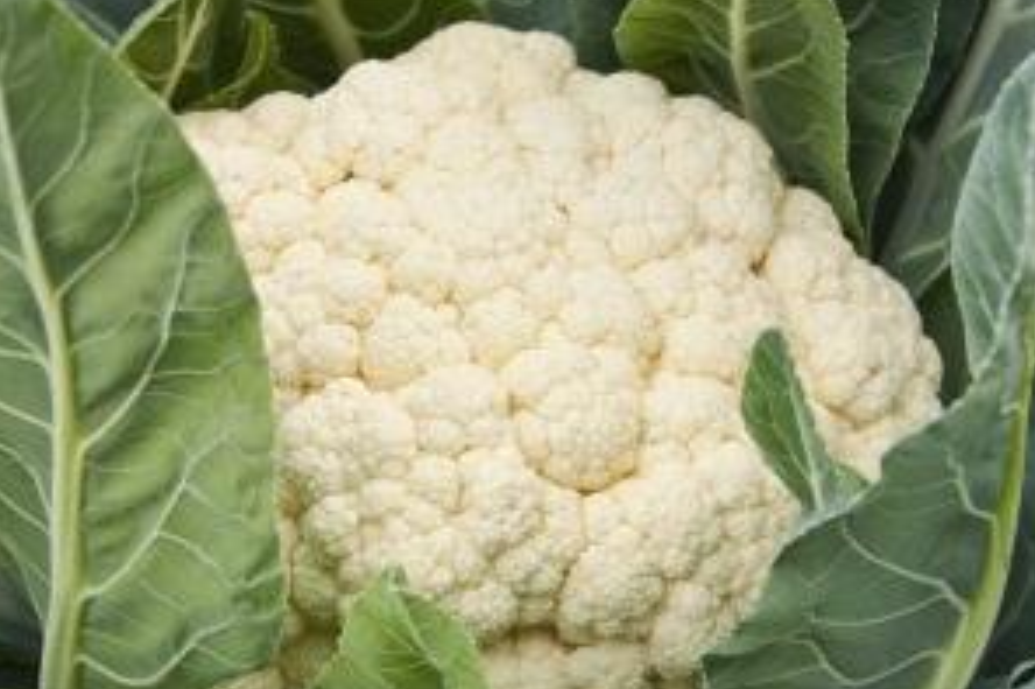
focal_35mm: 68
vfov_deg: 20.0
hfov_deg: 29.6
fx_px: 1954
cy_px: 385
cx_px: 437
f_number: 7.1
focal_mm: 30
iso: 250
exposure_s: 1/125
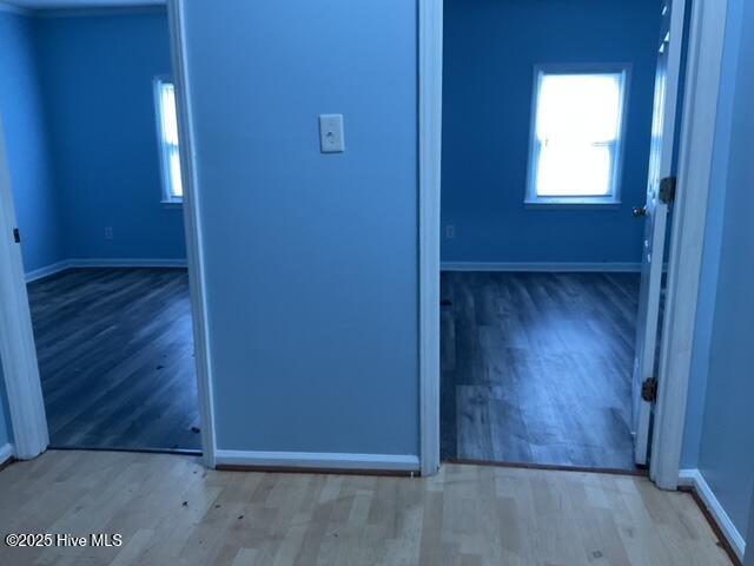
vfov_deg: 48.2
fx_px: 632
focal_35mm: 29
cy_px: 283
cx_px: 377
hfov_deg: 61.7
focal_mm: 3
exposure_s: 1/40
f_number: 1.8
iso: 200
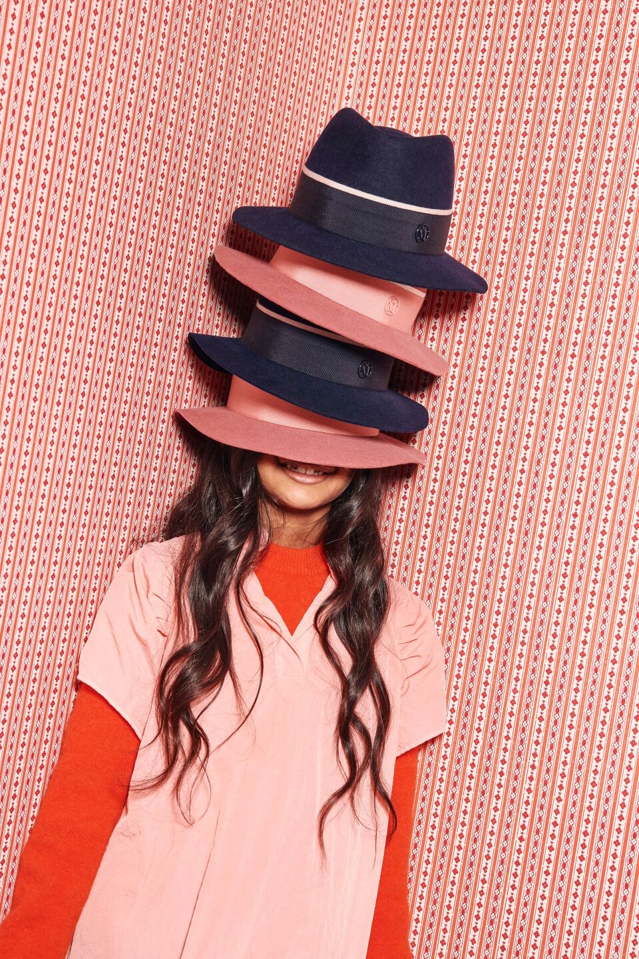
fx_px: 1544
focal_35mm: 58
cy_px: 480
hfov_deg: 23.4
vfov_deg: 34.5
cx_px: 320
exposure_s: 1/200
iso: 160
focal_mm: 58
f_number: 8
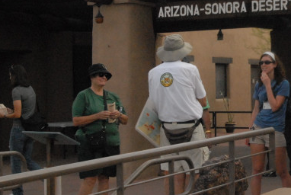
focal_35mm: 88
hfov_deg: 22.3
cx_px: 282
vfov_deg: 15.6
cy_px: 67
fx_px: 712
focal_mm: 28
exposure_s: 1/800
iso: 1600
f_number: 14
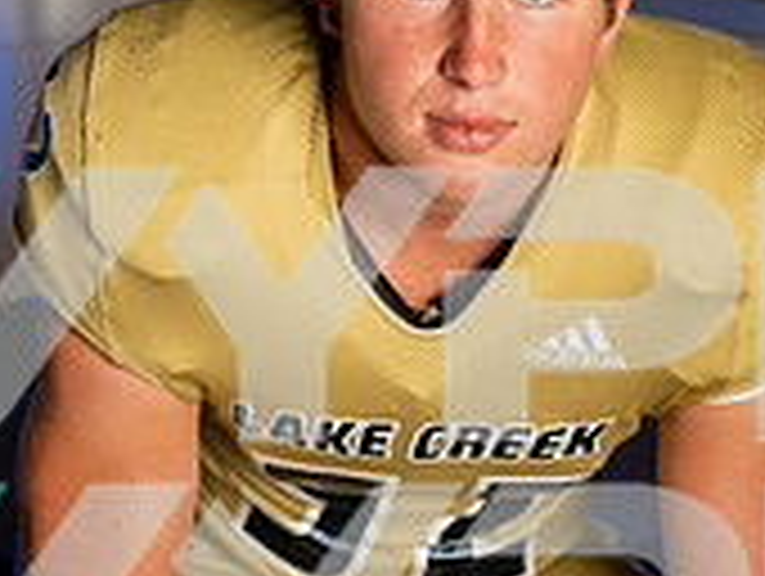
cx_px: 400
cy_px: 626
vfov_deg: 14.6
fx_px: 2191
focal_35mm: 99
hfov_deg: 19.8
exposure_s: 1/250
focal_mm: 39
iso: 160
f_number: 6.3
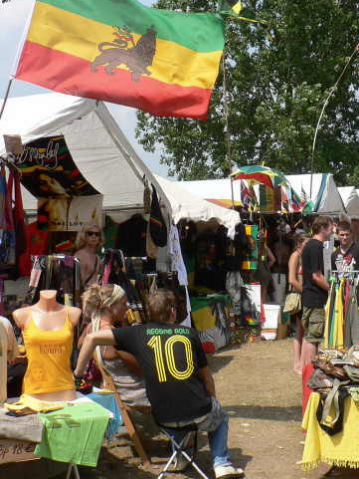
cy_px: 202
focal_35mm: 55
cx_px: 250
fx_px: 760
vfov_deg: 34.9
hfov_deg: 26.4
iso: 64
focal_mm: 6
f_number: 5
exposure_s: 1/400
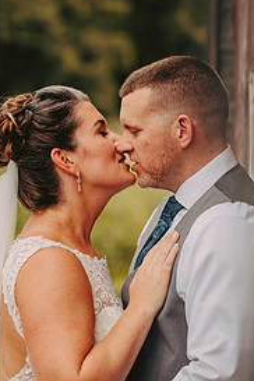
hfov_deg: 7.6
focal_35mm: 181
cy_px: 227
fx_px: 1915
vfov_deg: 11.4
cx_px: 116
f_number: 2.8
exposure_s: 1/320
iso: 200
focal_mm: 110
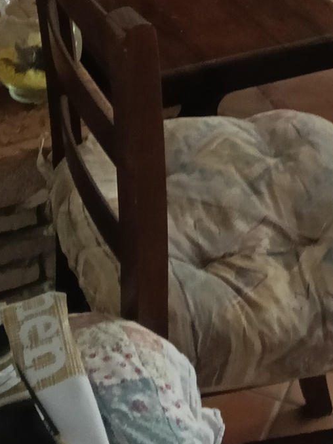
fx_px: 1309
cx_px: 227
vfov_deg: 16.2
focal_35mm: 102
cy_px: -358
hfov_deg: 14.5
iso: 1250
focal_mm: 3.98
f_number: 1.8
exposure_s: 1/33.3
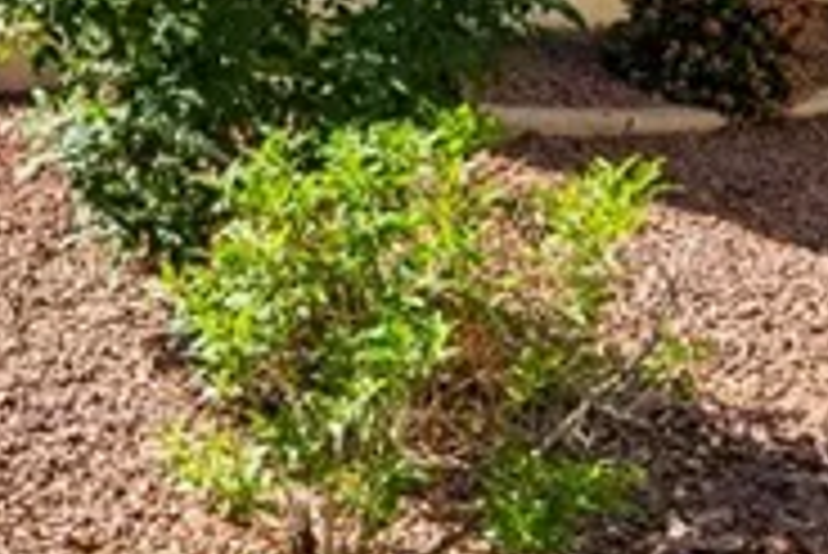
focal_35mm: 89
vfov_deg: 14.7
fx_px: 2049
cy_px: -182
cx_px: 36
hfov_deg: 22.1
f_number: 9
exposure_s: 1/1000
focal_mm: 16
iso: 800
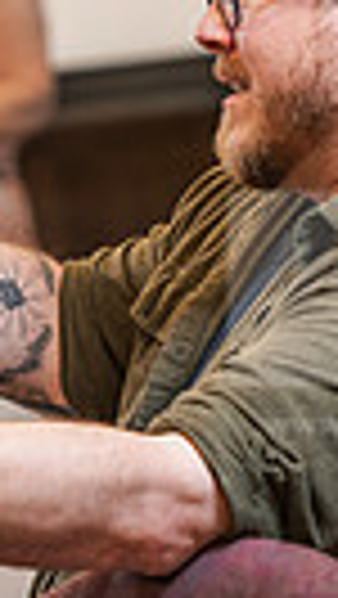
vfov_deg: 4.2
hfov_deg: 2.4
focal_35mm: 513
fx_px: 8158
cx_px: 158
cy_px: 472
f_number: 2.8
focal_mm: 145
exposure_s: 1/160
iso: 640
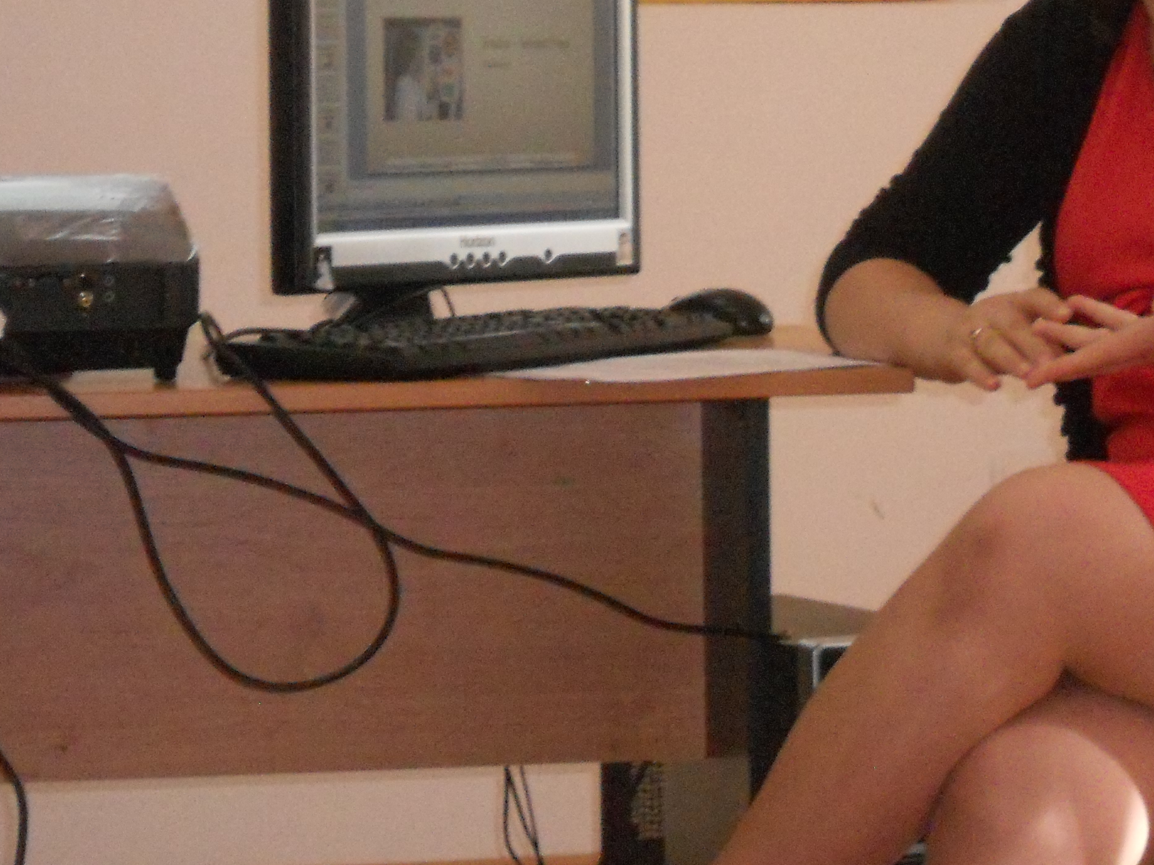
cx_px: 1054
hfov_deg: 10.0
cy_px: 82
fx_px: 6533
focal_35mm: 196
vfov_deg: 7.6
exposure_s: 1/60
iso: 640
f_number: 5.4
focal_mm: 16.5
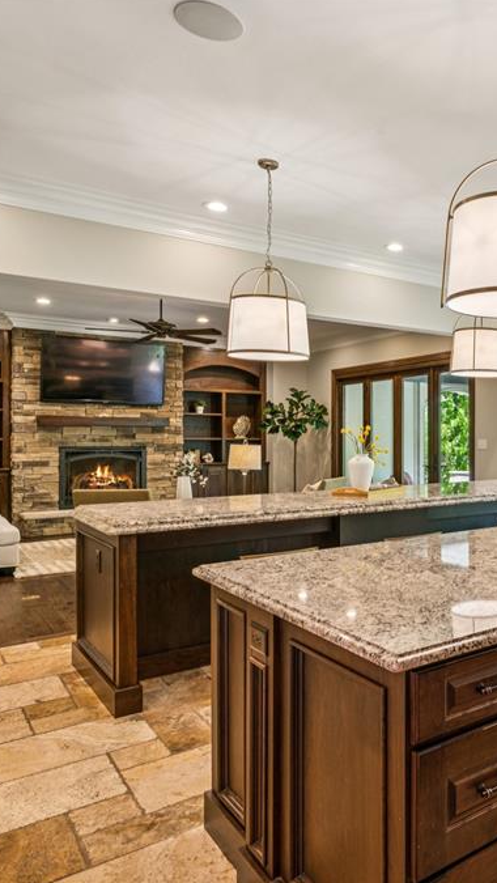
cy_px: 440
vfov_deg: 69.2
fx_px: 640
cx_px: 504
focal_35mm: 27
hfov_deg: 37.6
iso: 320
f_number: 13
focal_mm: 17.2
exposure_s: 1/6
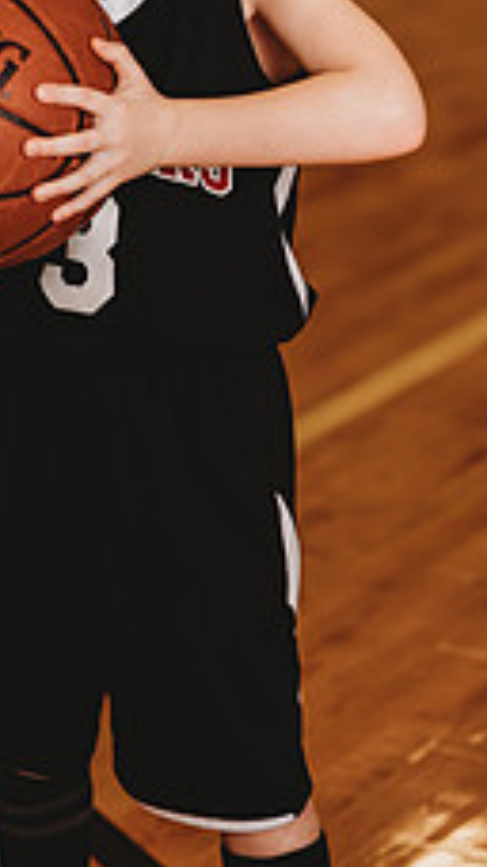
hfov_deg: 6.9
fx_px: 4046
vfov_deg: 12.1
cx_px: 133
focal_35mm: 176
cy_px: 27
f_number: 2.5
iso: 100
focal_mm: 85
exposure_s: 1/160
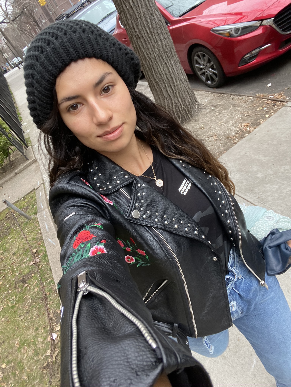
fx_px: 258
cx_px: 146
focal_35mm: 23
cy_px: 194
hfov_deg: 58.9
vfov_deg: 73.9
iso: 50
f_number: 2.2
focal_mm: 2.71
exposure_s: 1/122
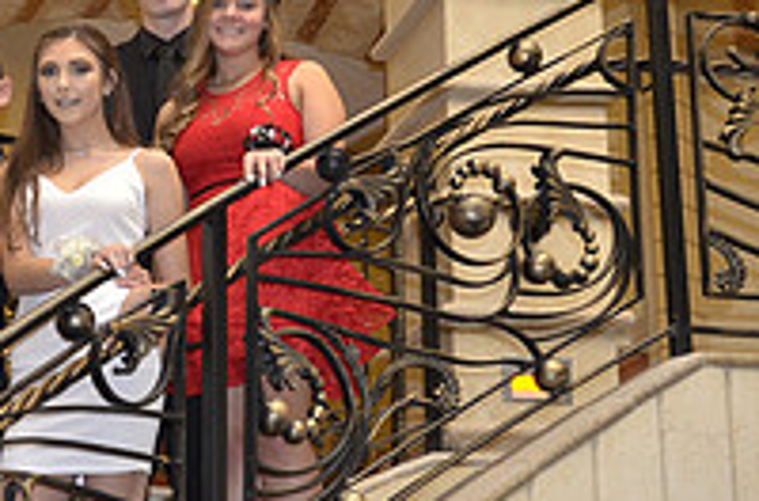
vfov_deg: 14.8
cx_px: -231
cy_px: 304
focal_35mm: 91
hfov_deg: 20.4
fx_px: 1922
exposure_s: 1/30
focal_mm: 21
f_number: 3.5
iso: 800
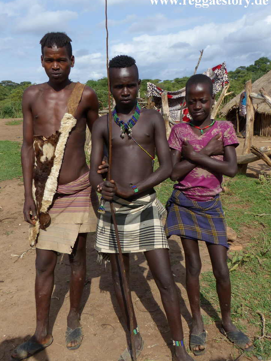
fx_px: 272
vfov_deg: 67.3
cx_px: 134
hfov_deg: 53.0
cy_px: 179
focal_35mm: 26
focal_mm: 4.6
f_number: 4
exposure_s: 1/1000
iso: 100
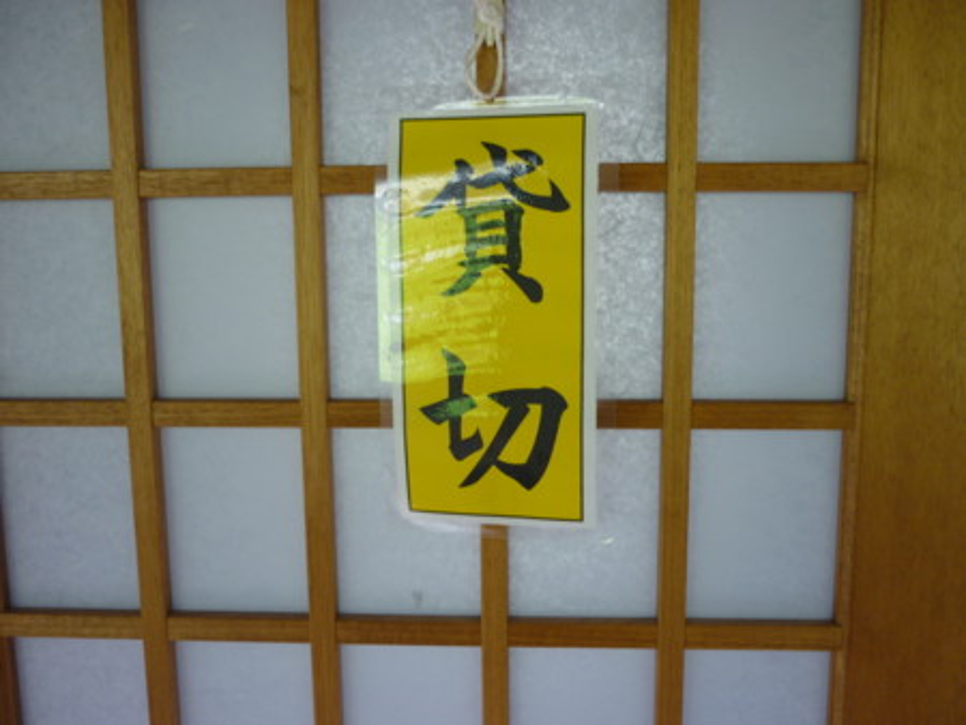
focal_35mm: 33
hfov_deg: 55.3
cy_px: 362
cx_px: 483
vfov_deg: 43.0
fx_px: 921
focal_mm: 5.5
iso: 100
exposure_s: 1/30
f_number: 2.8
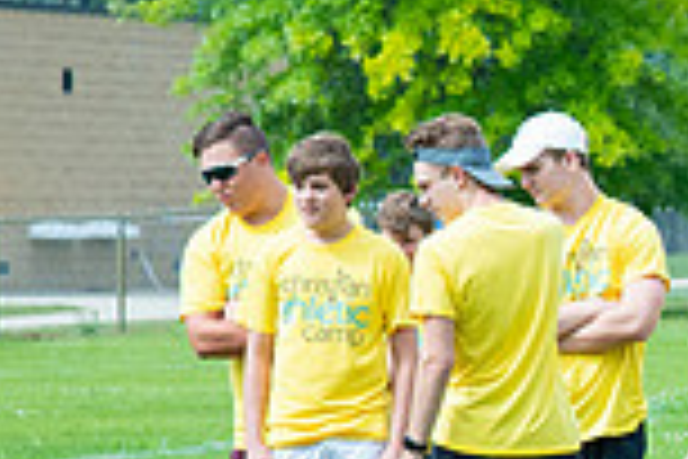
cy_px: 353
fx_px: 7090
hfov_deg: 5.5
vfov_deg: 3.7
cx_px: 1111
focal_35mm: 371
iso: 320
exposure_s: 1/1250
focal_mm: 98
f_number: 5.6
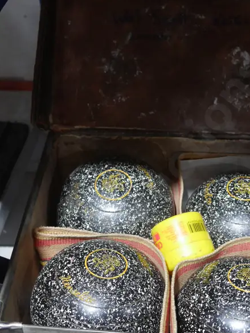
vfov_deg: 27.8
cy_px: 184
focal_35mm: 70
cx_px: 167
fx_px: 674
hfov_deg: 20.9
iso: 1000
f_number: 4.5
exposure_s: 1/60
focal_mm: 20
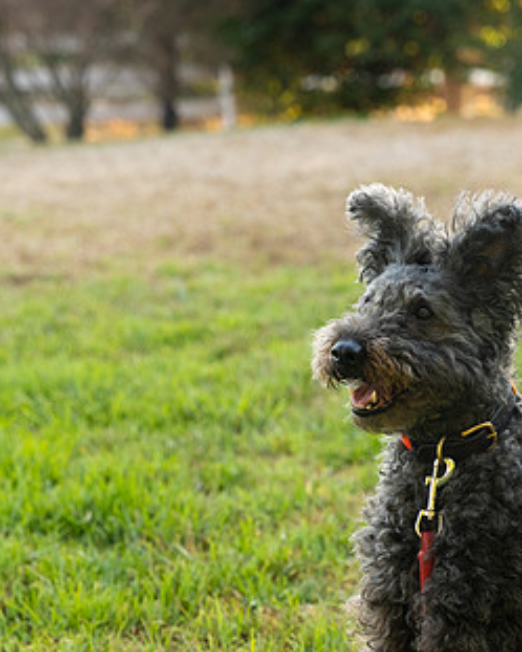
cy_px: 351
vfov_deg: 18.3
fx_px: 2027
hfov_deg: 14.7
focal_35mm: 105
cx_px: 279
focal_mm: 60
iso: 800
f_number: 4
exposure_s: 1/500
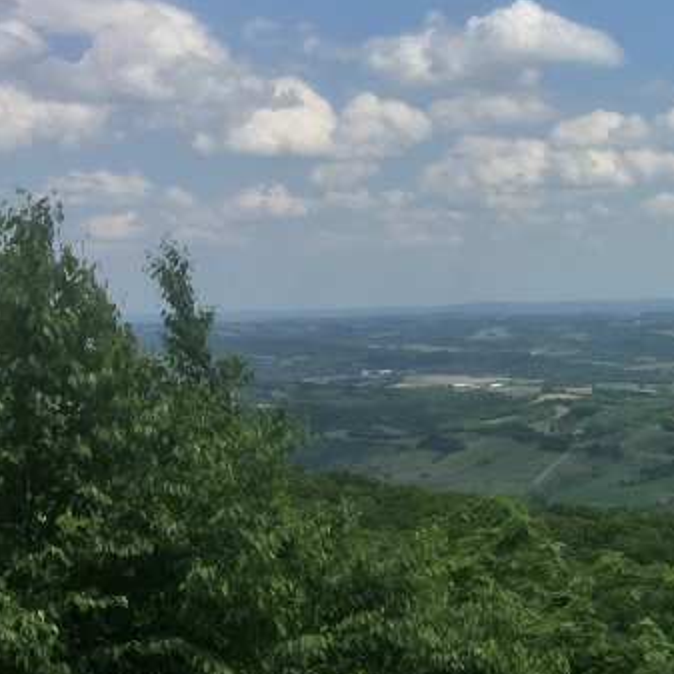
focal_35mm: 78
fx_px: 1718
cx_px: 688
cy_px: 656
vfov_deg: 21.5
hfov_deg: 21.4
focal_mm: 4.15
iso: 25
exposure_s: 1/2404
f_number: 2.2
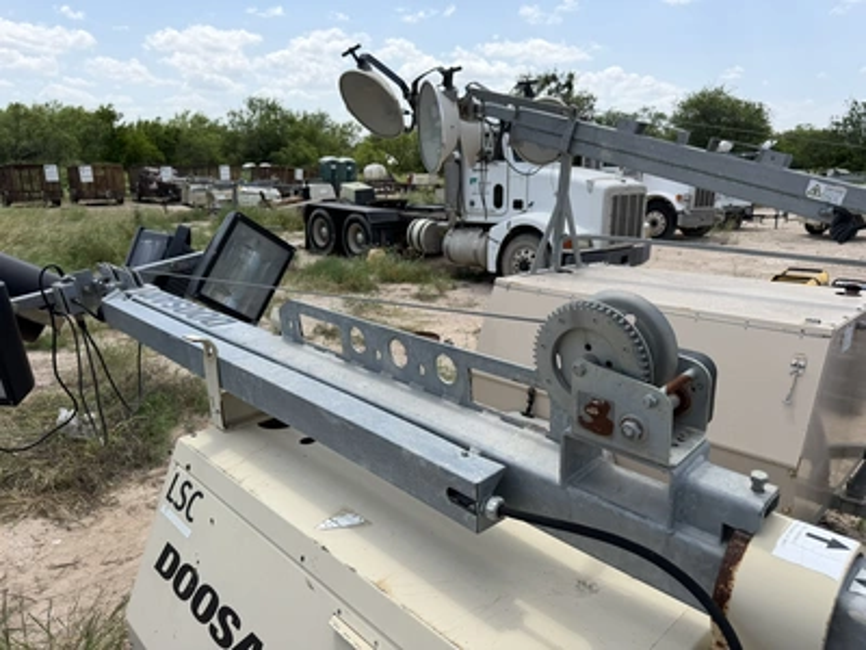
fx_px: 600
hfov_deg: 71.6
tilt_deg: -18.2
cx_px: 433
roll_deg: +1.2
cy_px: 325
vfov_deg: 56.8
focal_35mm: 24
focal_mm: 6.76
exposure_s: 1/3953
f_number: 1.78
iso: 80
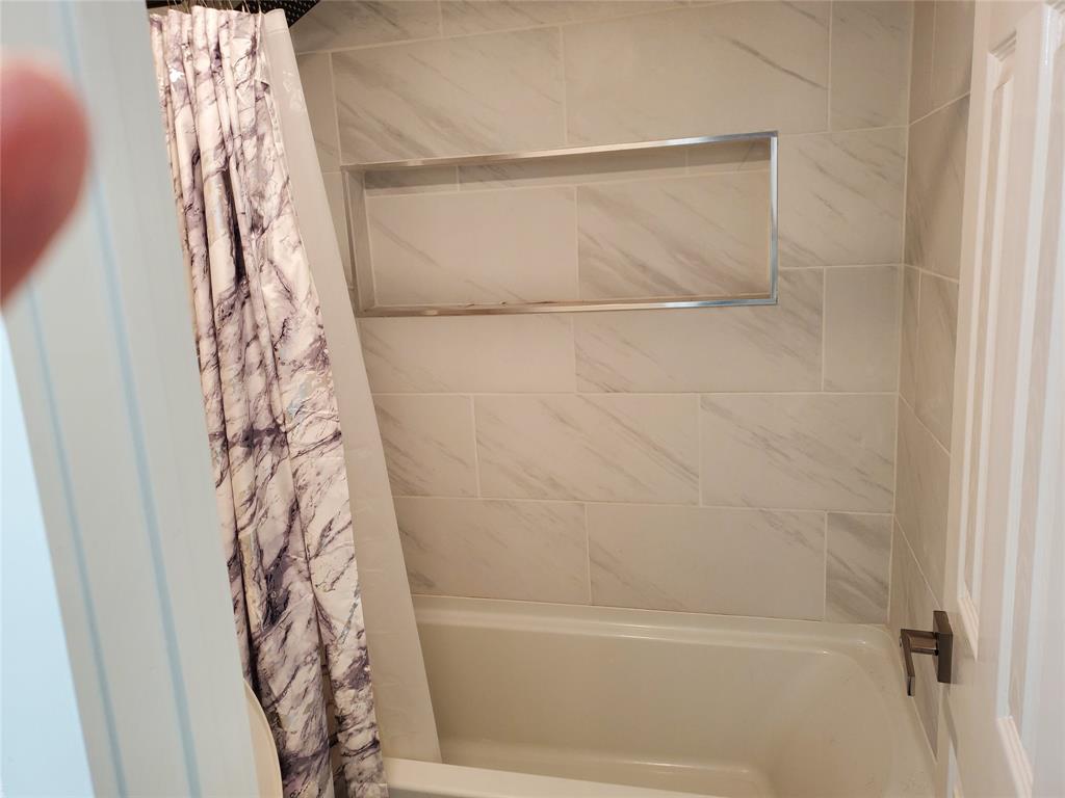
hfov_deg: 67.3
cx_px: 532
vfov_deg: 53.1
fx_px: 800
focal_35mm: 26
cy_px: 399
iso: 125
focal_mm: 4.3
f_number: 1.5
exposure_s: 1/120
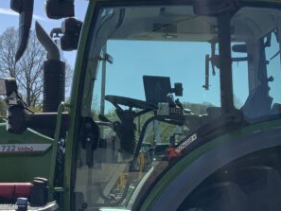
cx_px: 147
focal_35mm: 100
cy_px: 186
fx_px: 812
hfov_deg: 19.6
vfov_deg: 14.7
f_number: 1.8
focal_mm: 3
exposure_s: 1/2058
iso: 16
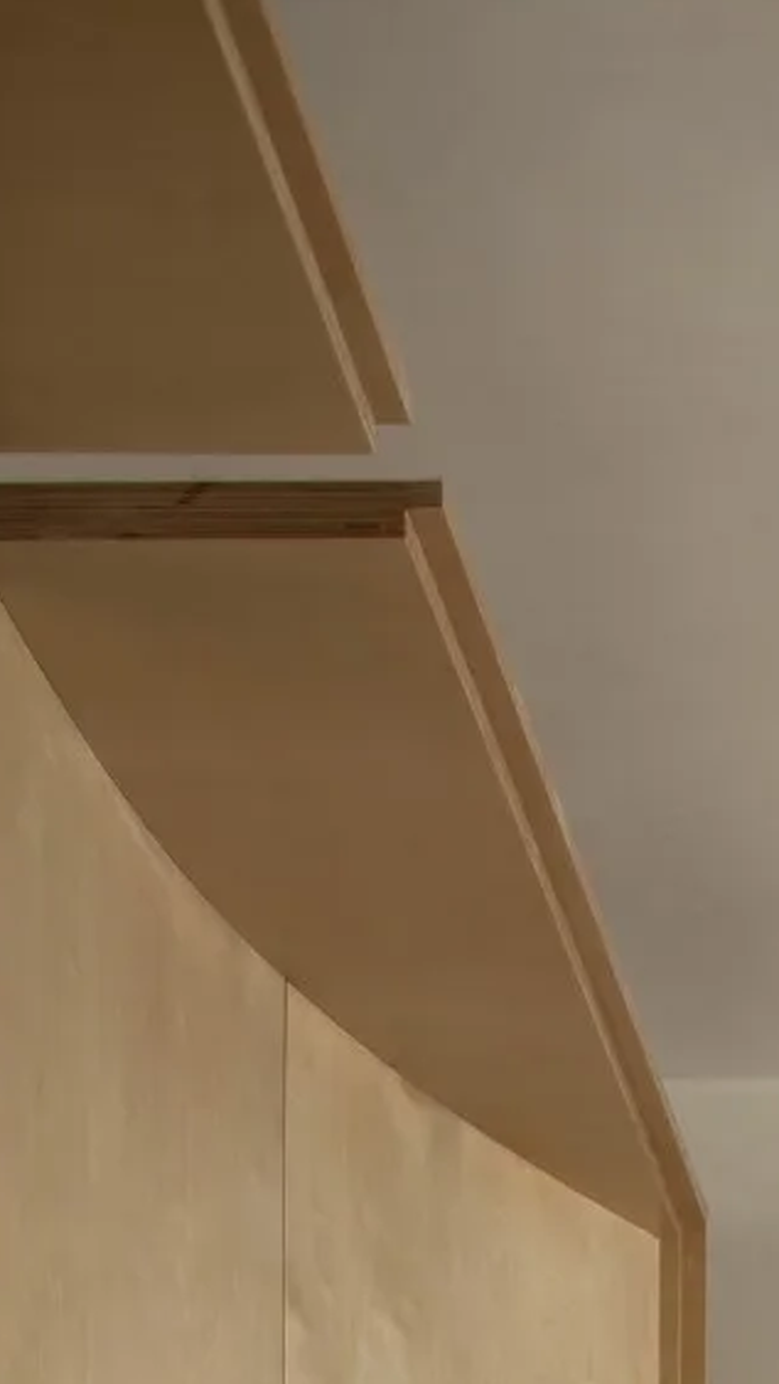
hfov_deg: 8.9
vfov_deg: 15.4
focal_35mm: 134
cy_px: 1704
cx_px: 1011
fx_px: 4917
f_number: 11
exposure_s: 1/2.5
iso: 100
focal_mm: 45
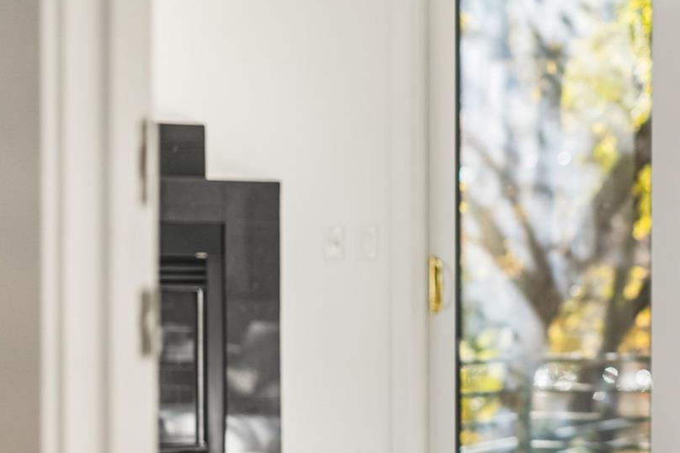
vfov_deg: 13.7
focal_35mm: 99
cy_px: 365
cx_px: 640
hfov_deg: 20.1
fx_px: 1869
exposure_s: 1/320
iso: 400
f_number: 1.8
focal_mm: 50
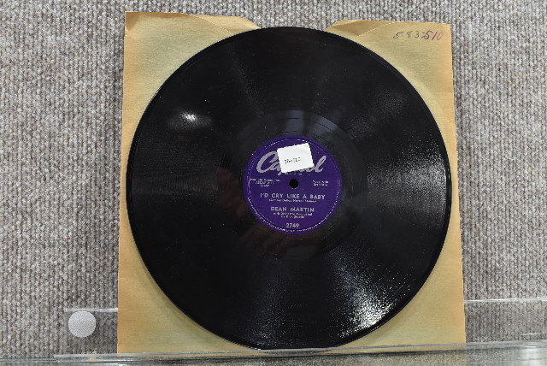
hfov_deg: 49.5
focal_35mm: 39
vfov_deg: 34.3
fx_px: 593
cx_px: 274
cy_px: 183
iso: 400
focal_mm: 26
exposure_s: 1/50
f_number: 8
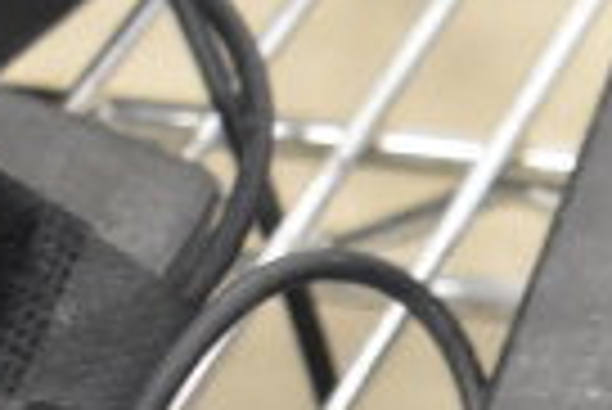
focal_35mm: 229
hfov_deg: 8.5
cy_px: 552
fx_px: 3897
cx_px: 1238
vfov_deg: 6.0
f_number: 4.5
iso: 5600
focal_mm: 34
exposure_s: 1/50
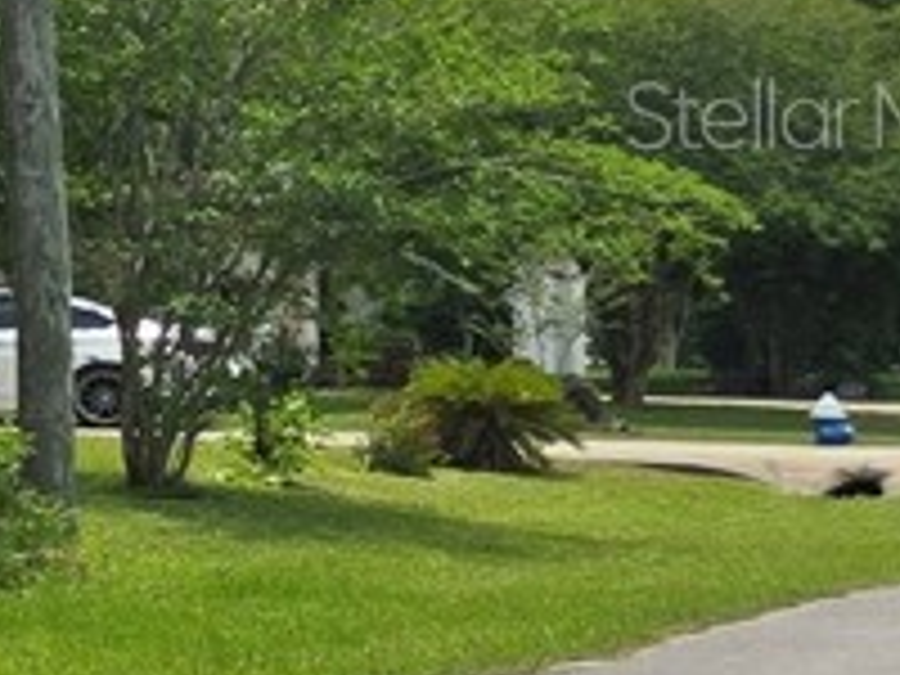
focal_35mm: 184
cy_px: 112
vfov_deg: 8.1
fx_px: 4784
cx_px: -2552
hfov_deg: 7.7
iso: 12
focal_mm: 6.3
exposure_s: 1/825
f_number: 1.7
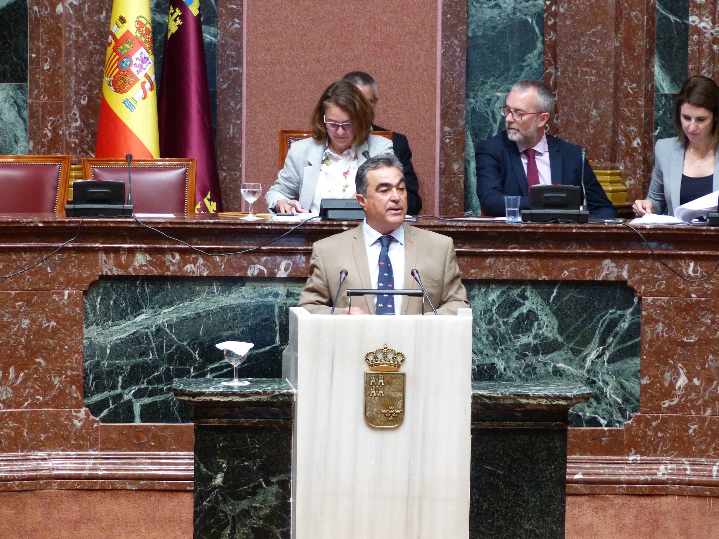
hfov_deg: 16.8
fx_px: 2430
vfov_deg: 12.7
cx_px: 360
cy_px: 268
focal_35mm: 117
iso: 400
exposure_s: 1/20
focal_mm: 20.9
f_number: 2.8
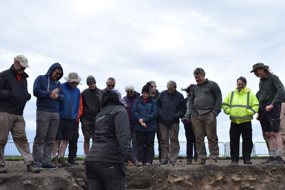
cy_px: 95
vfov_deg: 30.9
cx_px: 142
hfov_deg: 45.0
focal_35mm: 44
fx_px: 344
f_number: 9
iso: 200
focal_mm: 29
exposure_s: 1/320
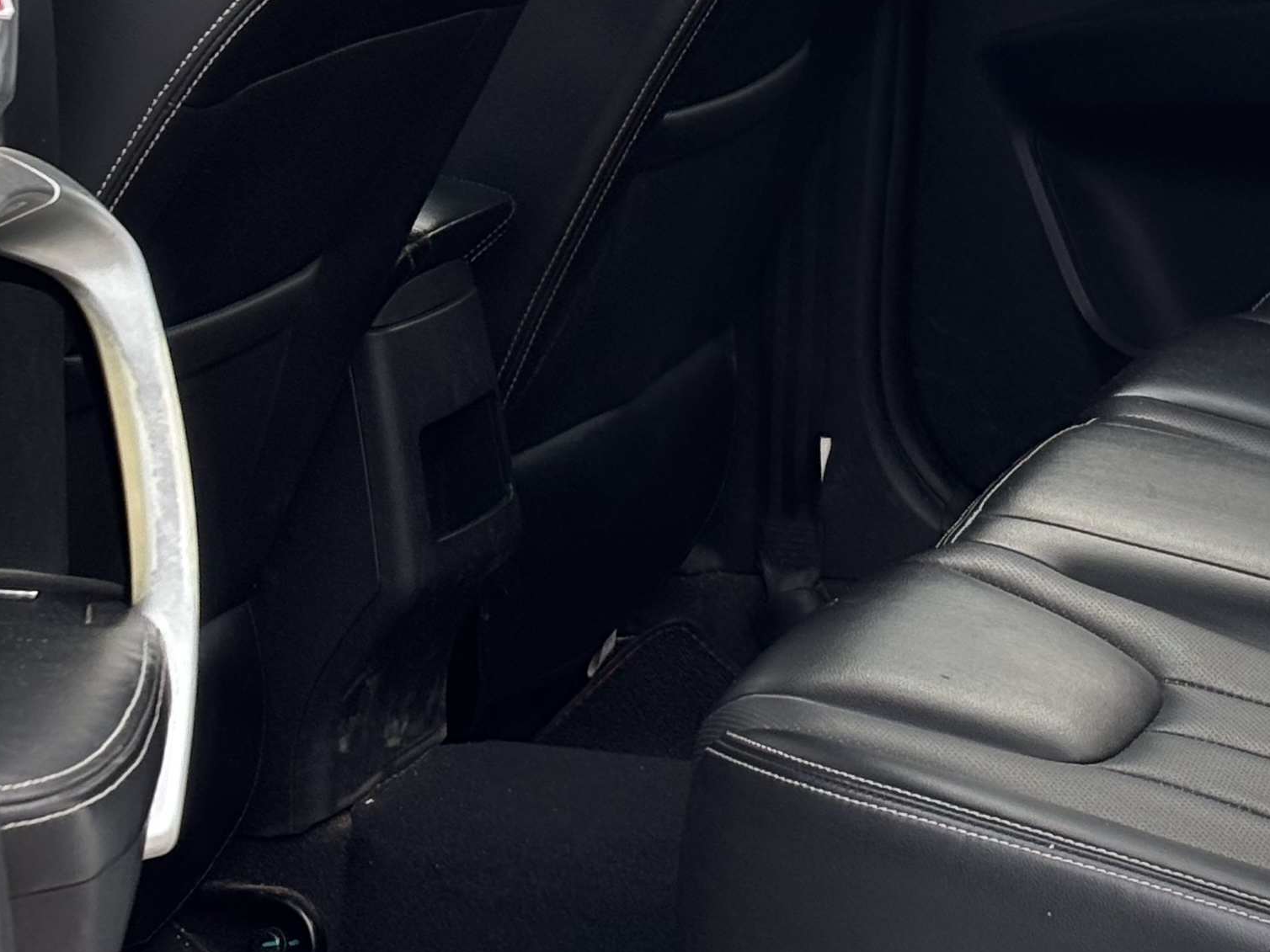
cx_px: 894
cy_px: 121
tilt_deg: -10.5
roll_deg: -0.2
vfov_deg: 10.6
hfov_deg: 14.2
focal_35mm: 139
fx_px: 5100
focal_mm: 5.96
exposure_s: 1/462
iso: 32
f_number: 1.6
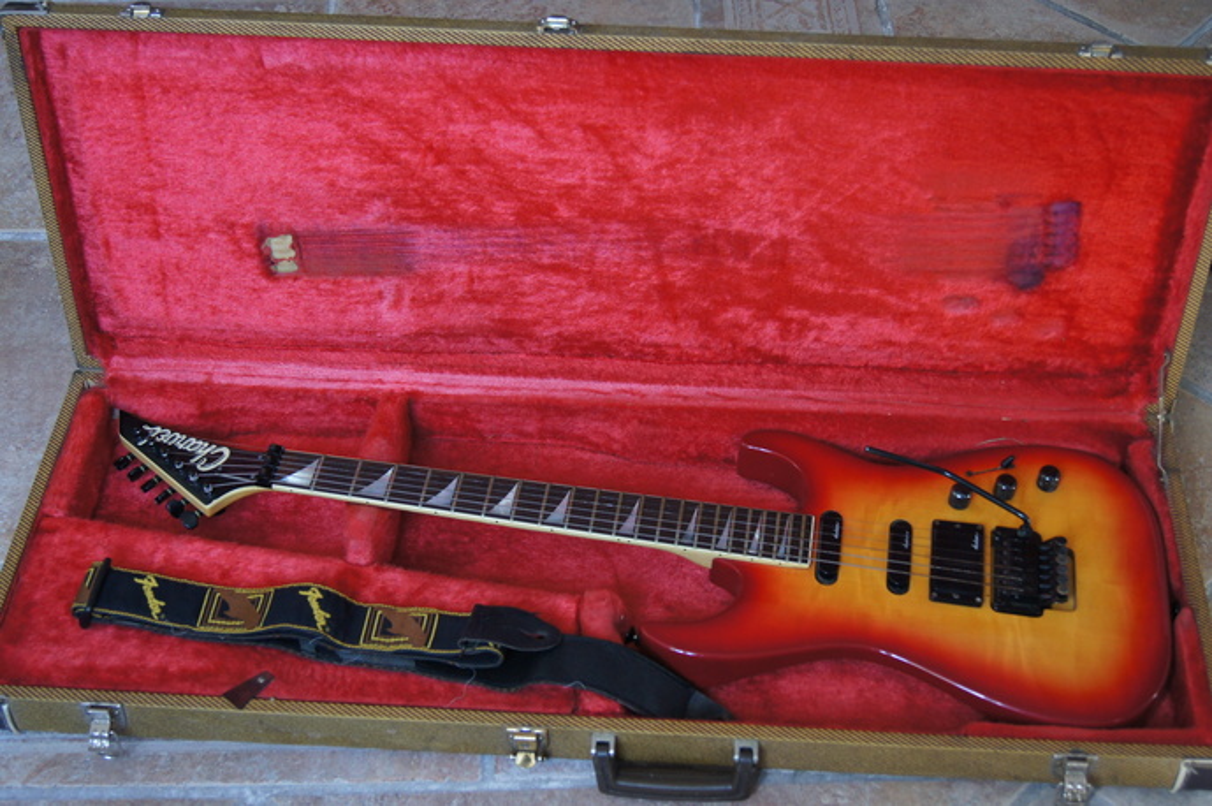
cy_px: 403
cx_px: 606
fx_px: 1766
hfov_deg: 37.9
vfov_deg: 25.7
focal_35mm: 52
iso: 640
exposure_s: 1/60
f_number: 4.5
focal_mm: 35
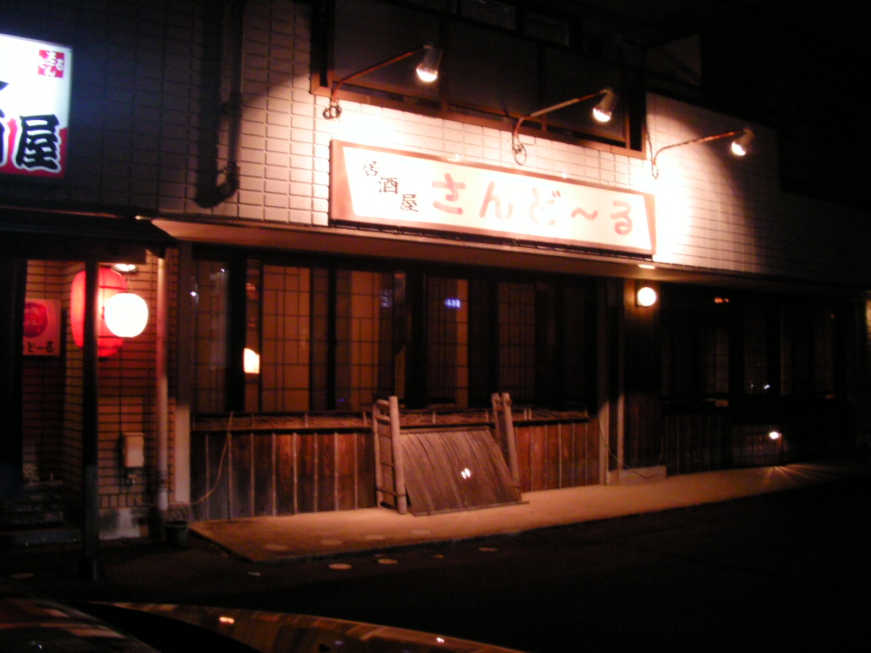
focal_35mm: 38
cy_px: 326
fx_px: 956
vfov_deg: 37.7
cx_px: 436
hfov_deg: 49.0
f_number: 3.5
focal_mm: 6.3
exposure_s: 1/17.6
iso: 400
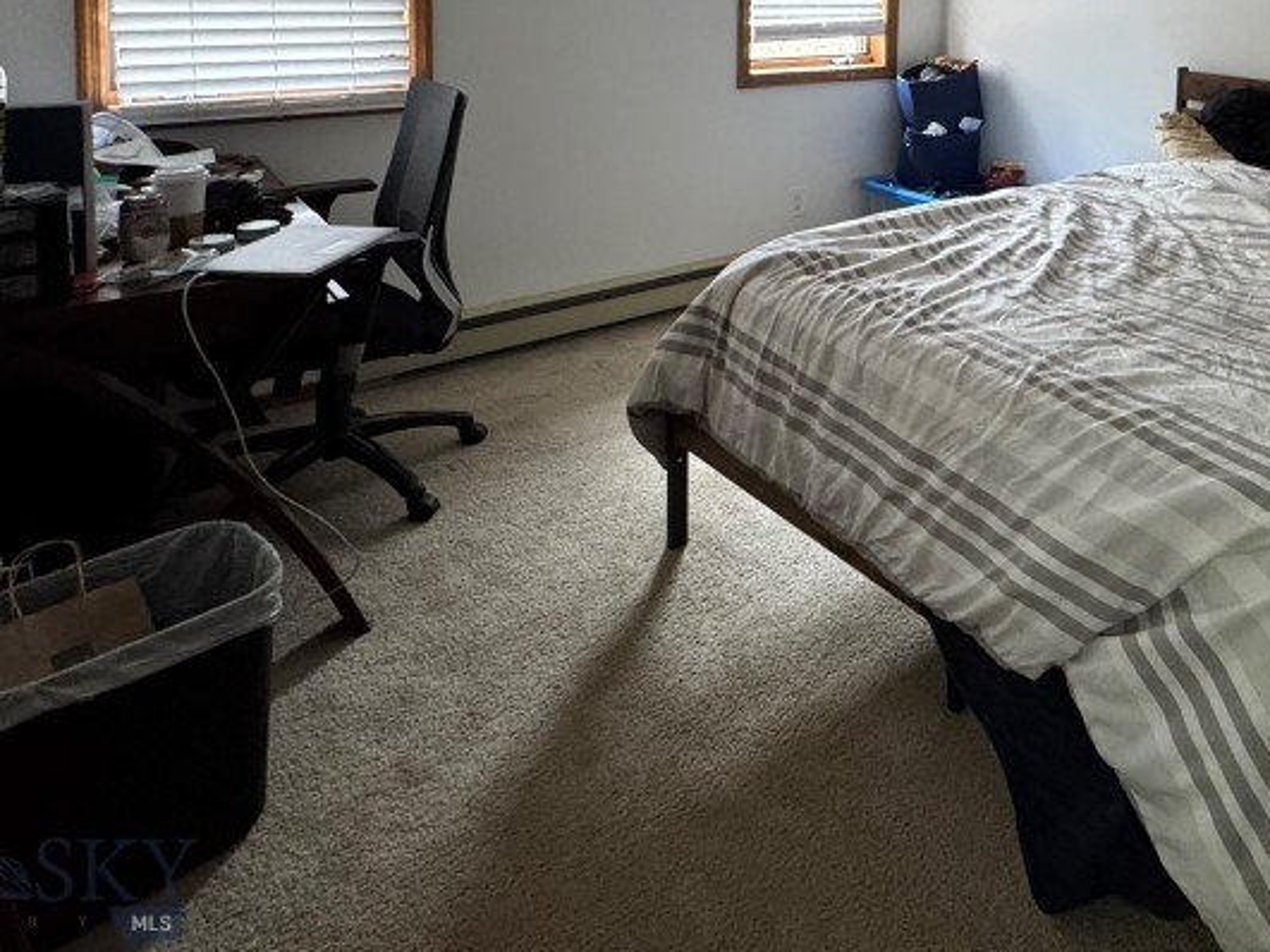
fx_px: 990
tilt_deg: -5.0
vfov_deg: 45.3
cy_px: 55
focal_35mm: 27
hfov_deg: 61.6
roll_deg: -1.9
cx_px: 957
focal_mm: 2.22
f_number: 2.2
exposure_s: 1/60
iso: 500
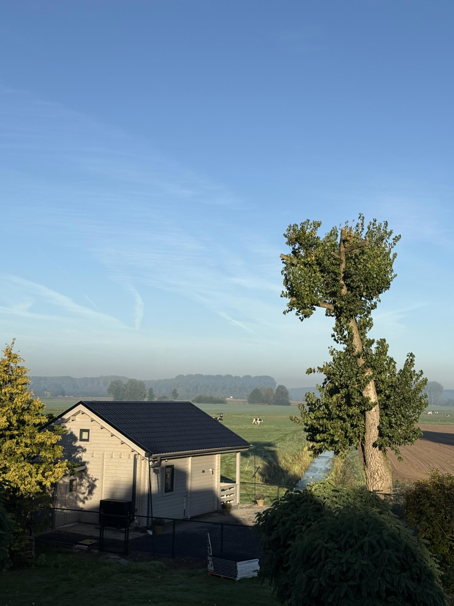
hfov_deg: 29.7
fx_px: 857
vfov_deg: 38.9
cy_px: 308
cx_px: 230
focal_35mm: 49
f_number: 1.78
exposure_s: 1/4878
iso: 64
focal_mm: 6.76
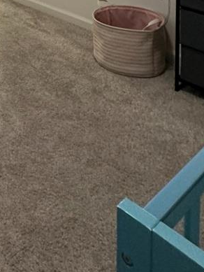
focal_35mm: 54
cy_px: -131
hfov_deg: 22.7
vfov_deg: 26.4
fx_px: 424
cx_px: -91
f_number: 2.2
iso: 250
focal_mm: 2.22
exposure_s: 1/60
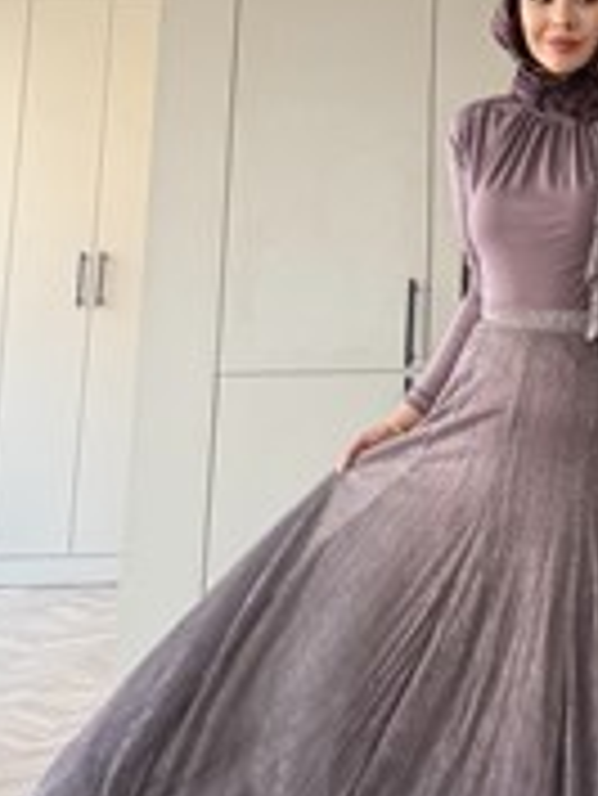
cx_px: 598
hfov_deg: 24.9
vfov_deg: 34.3
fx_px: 1288
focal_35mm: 56
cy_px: 447
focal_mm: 6.76
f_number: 1.78
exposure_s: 1/81
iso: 200
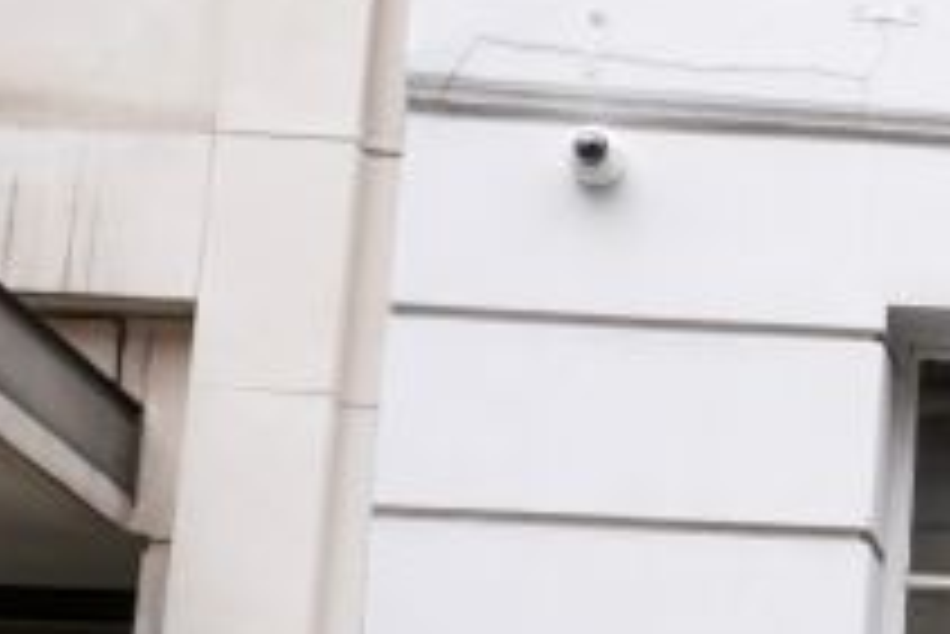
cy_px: 818
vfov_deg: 9.6
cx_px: 2233
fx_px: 3723
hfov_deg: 11.9
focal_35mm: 141
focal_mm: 24
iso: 200
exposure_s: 1/13
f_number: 20
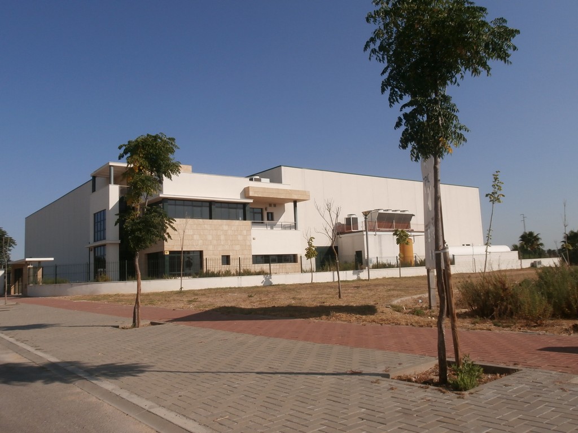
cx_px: 289
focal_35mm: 30
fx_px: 501
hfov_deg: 60.0
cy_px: 216
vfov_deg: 46.8
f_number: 3.5
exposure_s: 1/2000
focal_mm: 5.36
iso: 100
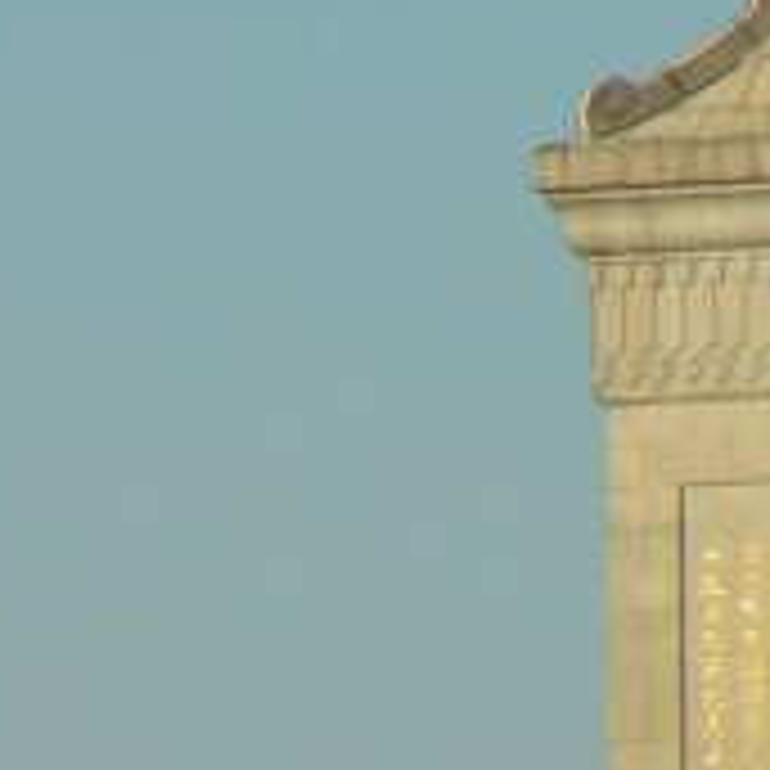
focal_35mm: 1382
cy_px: 811
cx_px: 925
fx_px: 34780
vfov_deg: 1.3
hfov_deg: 1.3
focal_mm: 200
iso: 200
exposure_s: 1/500
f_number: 10
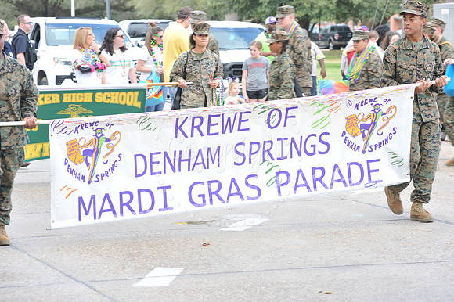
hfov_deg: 14.2
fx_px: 1827
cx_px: 227
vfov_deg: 9.5
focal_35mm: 145
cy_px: 151
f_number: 7.1
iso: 250
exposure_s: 1/80
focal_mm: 145
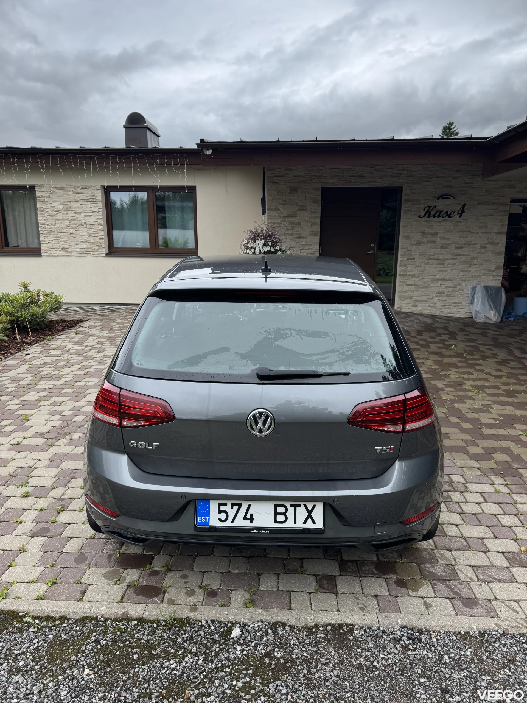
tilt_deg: -12.4
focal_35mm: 24
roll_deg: -0.5
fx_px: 487
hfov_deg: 56.8
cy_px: 352
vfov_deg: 71.6
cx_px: 264
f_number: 1.78
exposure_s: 1/1366
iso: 80
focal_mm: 6.76
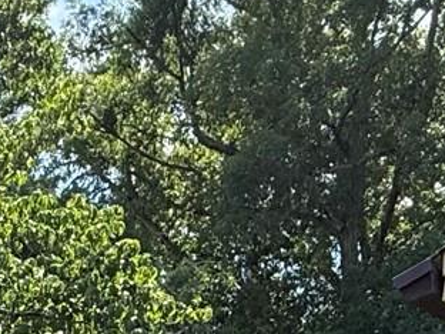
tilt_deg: -0.4
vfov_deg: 12.1
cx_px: -177
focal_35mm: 92
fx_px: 1183
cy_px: 849
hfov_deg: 19.2
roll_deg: -0.1
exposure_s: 1/876
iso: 64
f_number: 2.2
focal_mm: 2.22
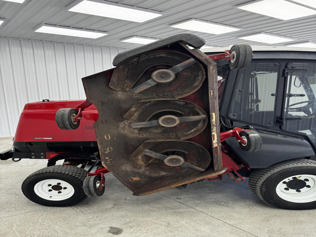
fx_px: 219
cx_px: 158
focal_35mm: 24
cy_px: 118
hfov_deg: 71.6
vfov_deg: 56.8
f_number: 1.78
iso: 125
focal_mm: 6.76
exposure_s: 1/120
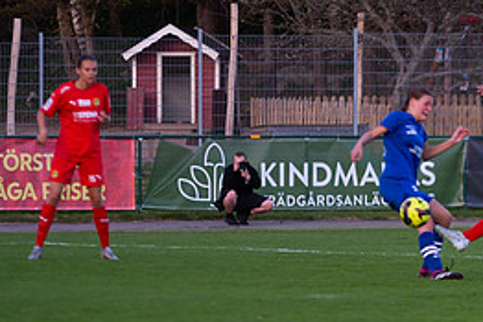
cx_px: 507
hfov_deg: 4.9
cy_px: 188
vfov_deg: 3.3
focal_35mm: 418
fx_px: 5611
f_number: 3.2
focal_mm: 185
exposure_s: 1/1000
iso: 560
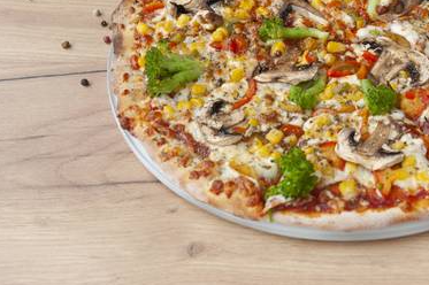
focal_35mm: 124
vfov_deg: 11.0
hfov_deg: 16.3
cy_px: 38
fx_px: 1476
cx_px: 376
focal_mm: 70
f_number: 8
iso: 400
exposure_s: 1/20
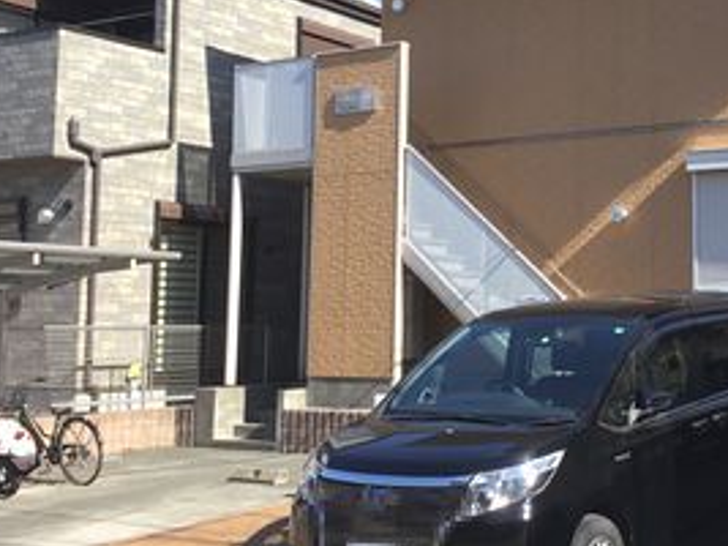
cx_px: 594
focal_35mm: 58
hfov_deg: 32.2
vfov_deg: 25.1
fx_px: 1219
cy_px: 190
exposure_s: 1/612
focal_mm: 3.3
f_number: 2.4
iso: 25
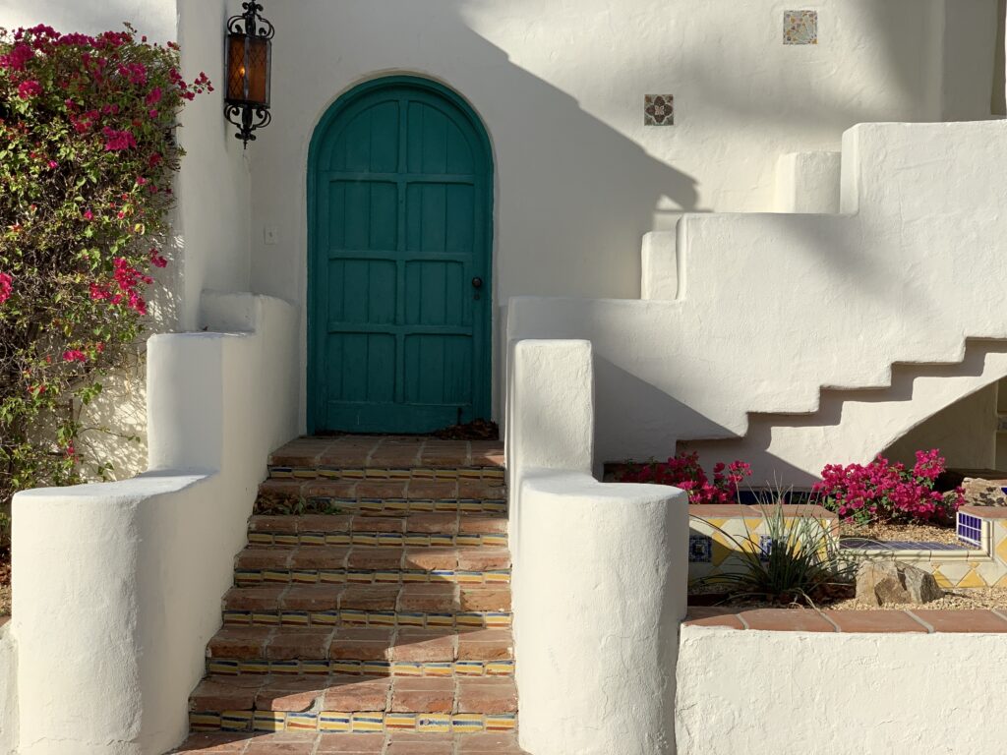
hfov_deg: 36.8
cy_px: 378
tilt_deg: +0.8
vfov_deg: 28.0
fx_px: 1513
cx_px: 504
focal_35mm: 52
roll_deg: -0.8
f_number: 2.4
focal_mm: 6
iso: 16
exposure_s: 1/1916
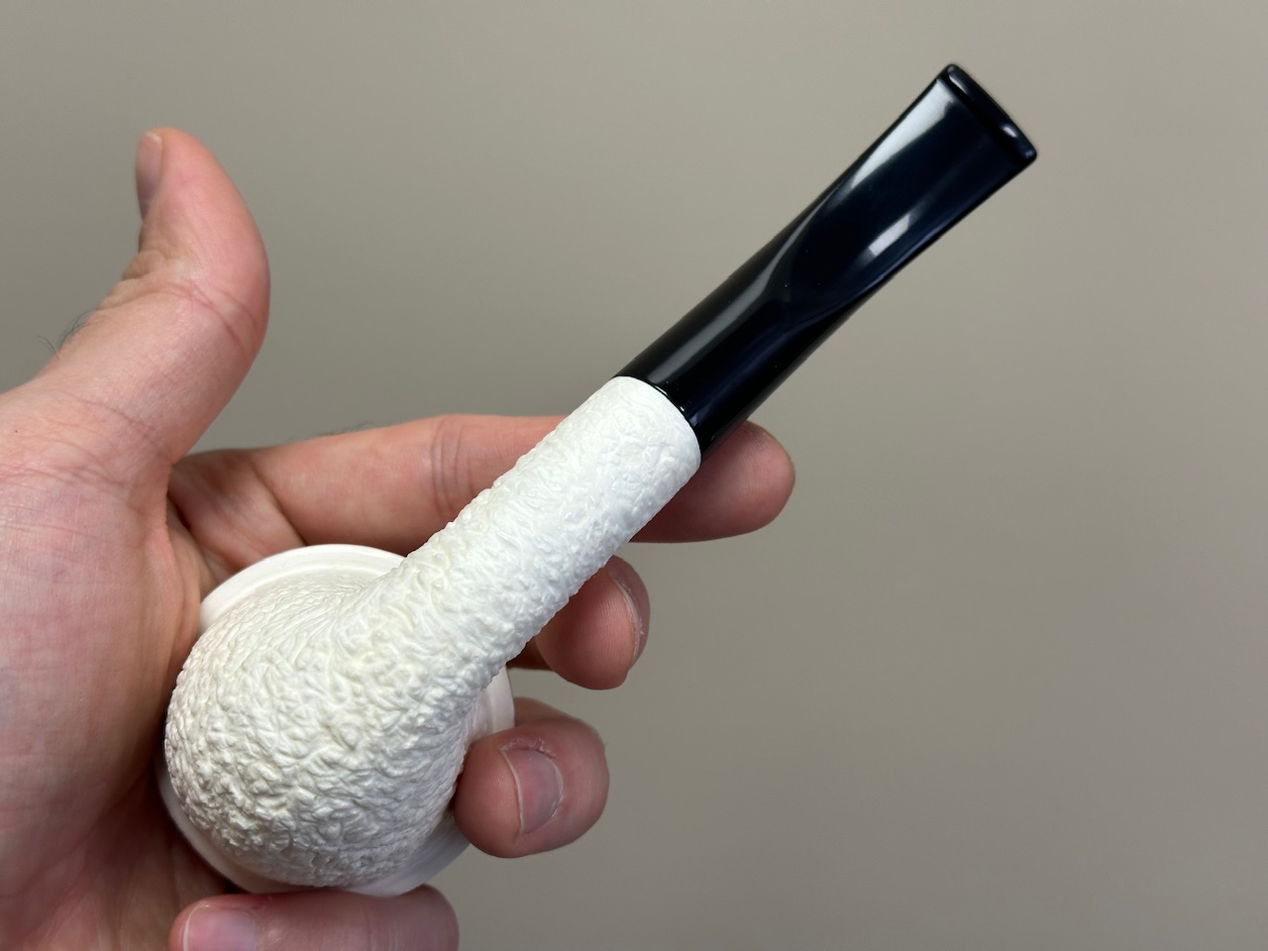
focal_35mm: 48
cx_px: 634
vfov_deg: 30.3
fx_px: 1758
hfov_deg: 39.7
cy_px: 476
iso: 64
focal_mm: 6.86
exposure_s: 1/100
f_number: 1.78
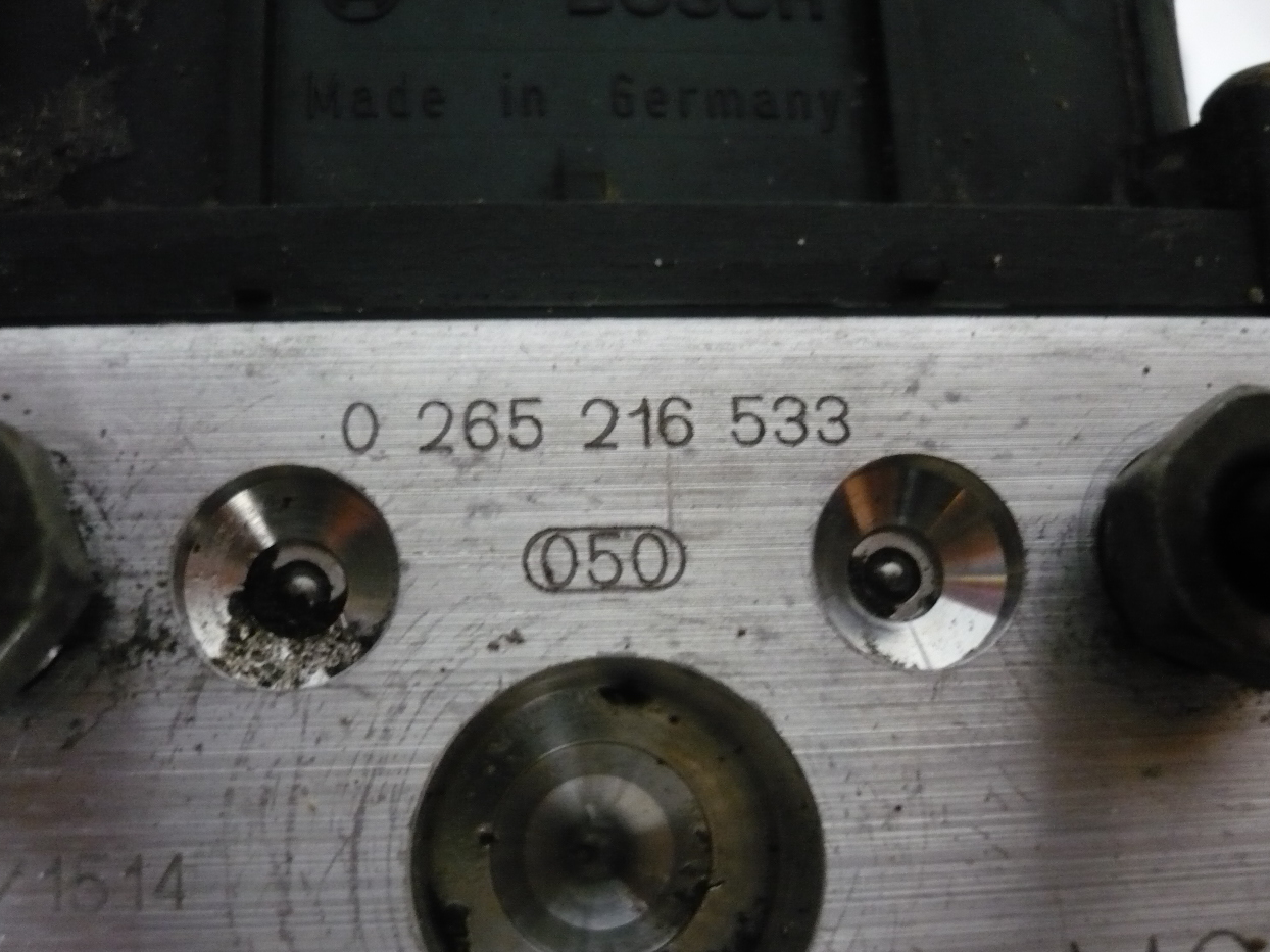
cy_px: 482
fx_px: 1321
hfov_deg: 51.4
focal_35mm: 36
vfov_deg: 39.7
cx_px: 628
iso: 400
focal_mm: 5.8
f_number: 2.8
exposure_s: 1/8
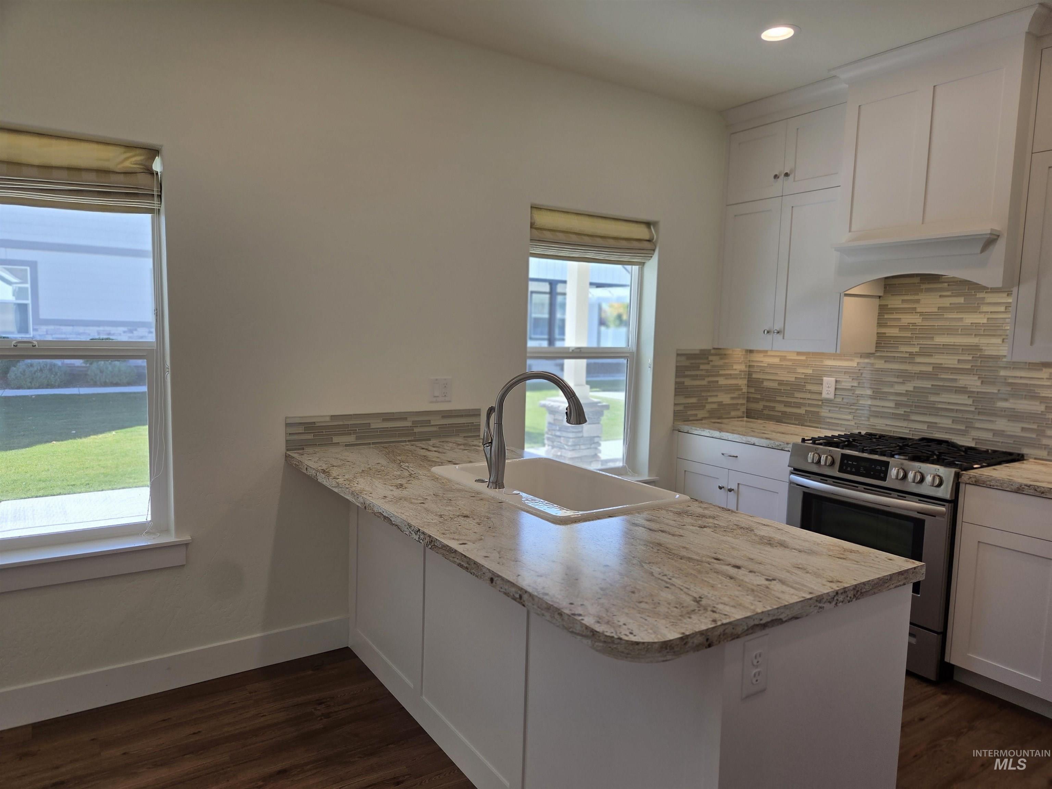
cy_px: 394
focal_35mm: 23
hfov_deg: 73.9
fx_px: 699
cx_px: 526
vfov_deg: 58.9
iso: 80
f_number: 1.8
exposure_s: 1/548
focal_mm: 5.4
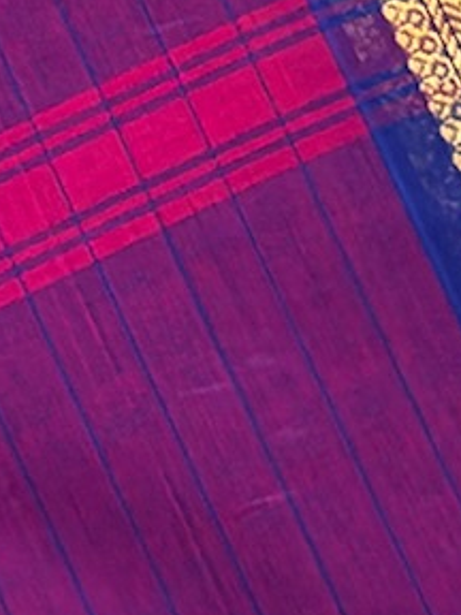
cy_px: -685
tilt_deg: -74.5
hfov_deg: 4.2
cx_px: -295
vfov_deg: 5.6
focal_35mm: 348
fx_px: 6179
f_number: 1.6
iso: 50
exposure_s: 1/50
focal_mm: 5.96
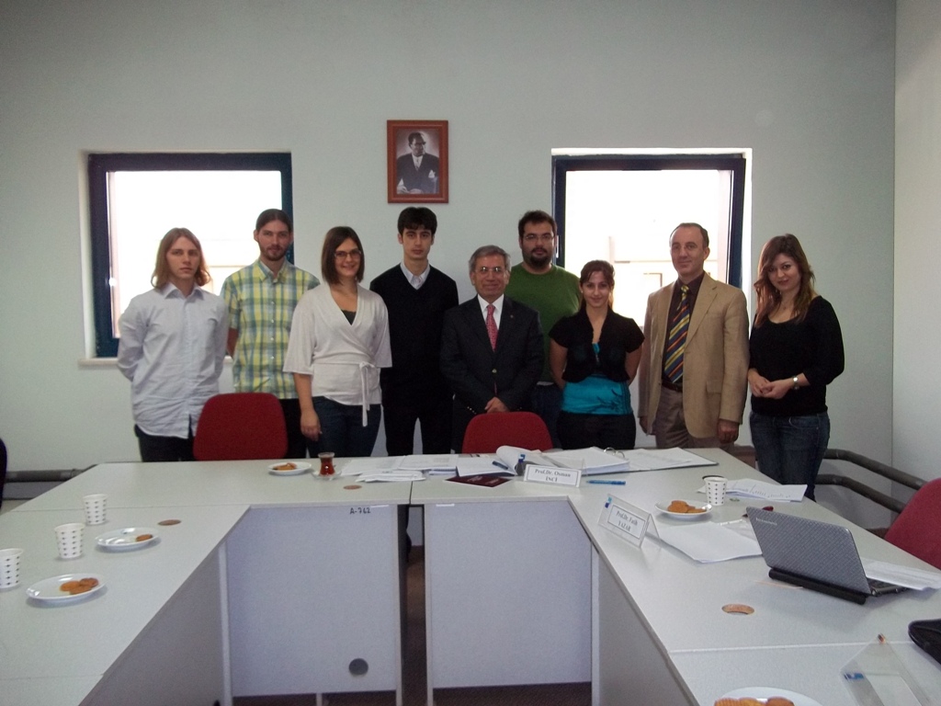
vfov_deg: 44.2
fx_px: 870
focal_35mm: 32
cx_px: 470
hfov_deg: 56.8
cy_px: 353
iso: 160
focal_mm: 5.7
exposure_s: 1/30
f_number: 2.9
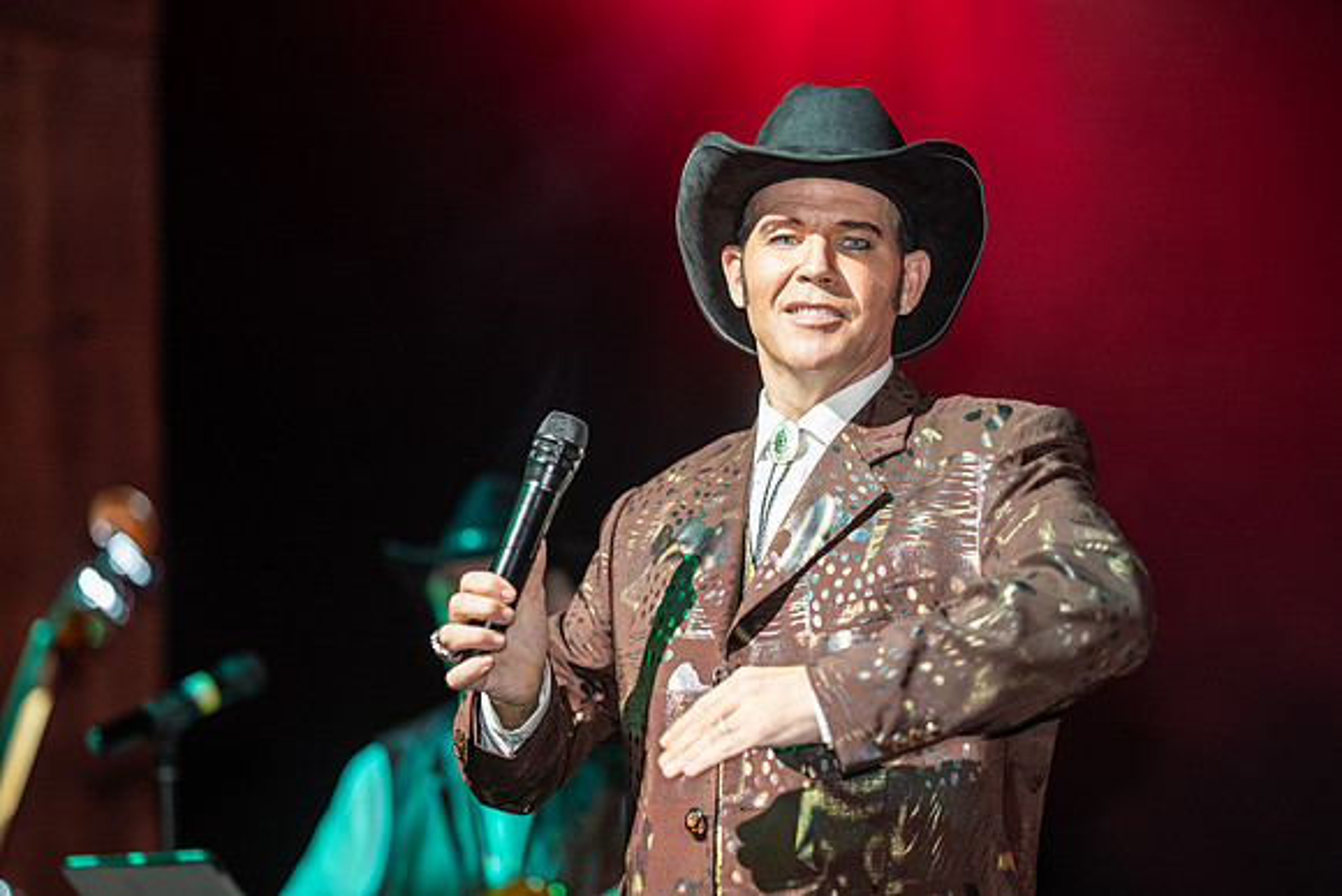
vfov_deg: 10.2
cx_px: 671
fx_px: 5033
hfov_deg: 15.2
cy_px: 448
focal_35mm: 135
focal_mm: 135
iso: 500
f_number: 1.8
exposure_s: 1/250
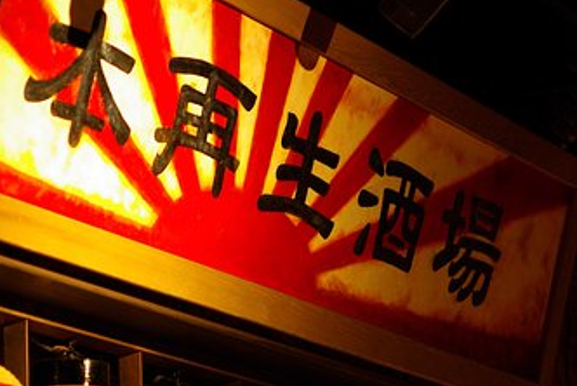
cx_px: 243
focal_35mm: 162
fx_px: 2599
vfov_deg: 8.5
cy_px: 210
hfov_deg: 12.7
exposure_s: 1/30
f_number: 2.8
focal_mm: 70
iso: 400
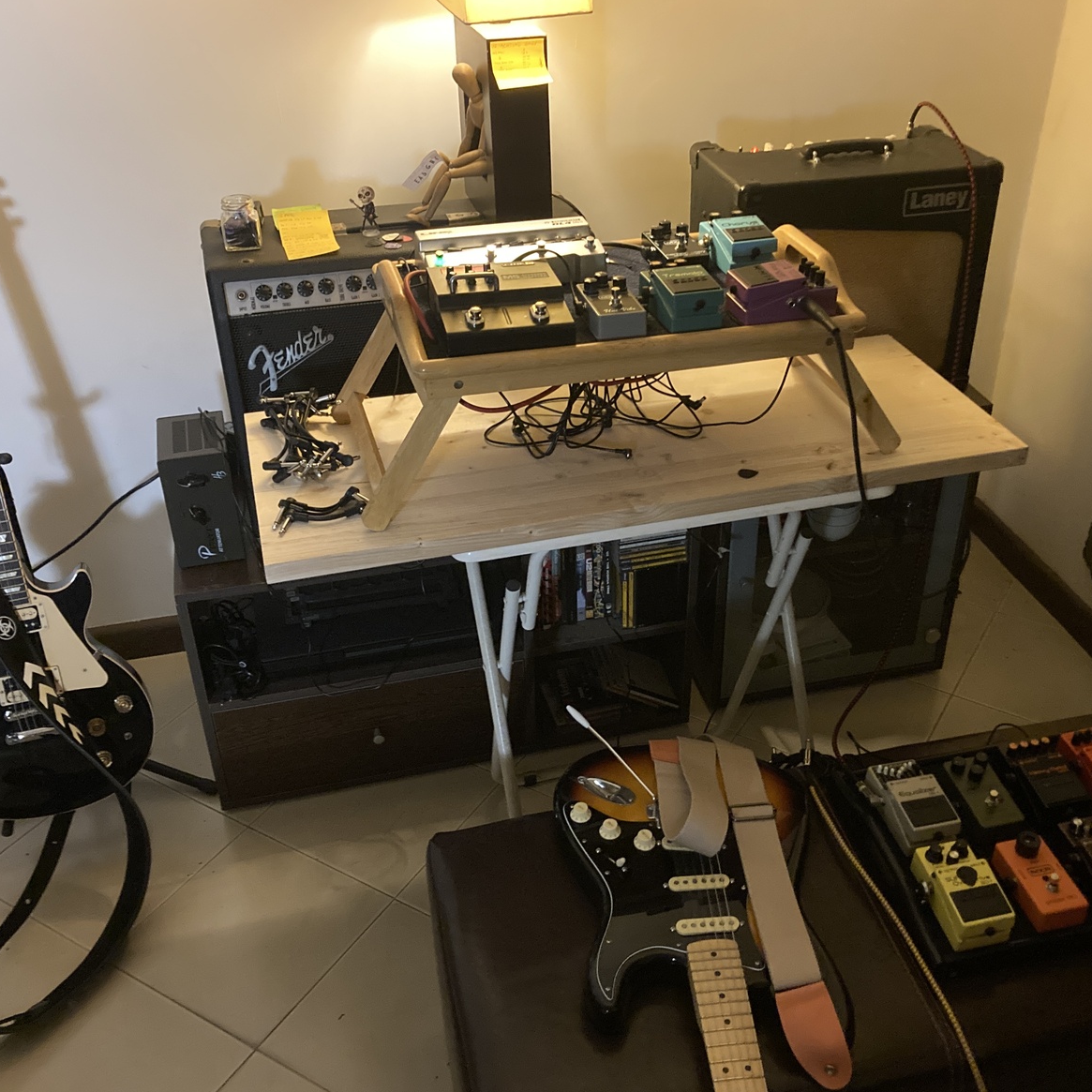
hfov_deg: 48.3
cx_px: 624
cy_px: 551
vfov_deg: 48.4
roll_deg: +0.1
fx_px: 1213
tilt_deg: -32.7
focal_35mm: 34
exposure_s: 1/25
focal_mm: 3.99
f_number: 1.8
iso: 640
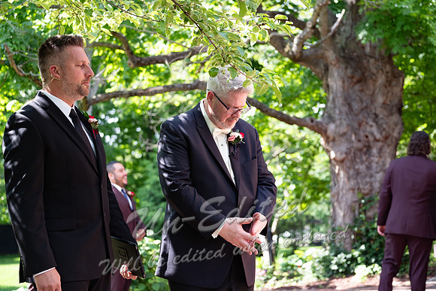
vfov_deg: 17.5
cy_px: 146
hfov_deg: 26.0
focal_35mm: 78
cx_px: 218
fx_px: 945
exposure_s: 1/250
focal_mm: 52
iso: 250
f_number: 2.8
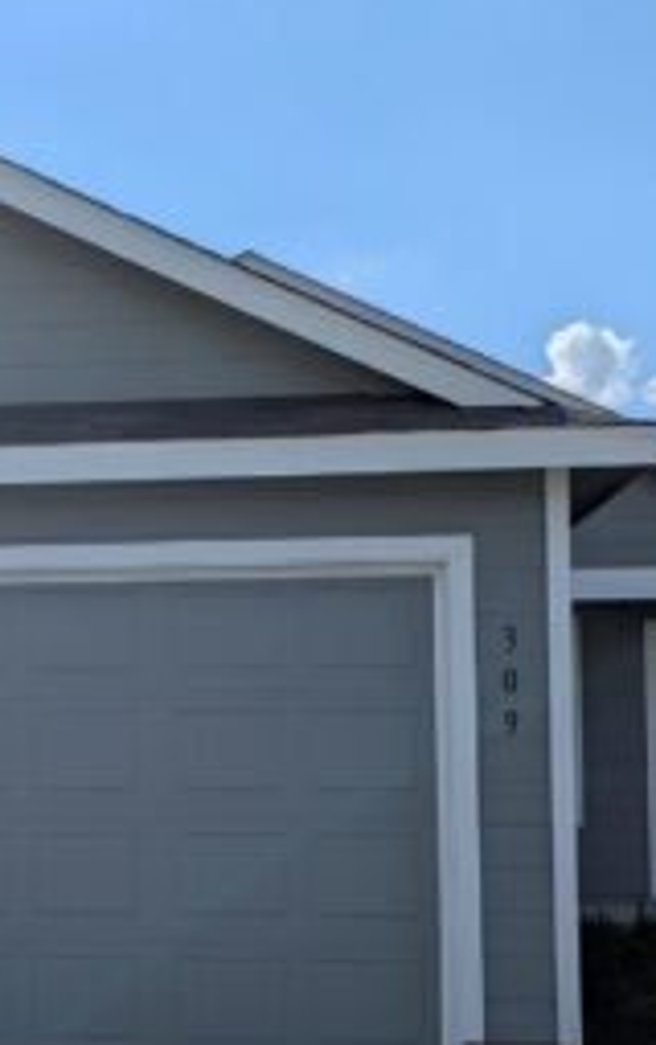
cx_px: 96
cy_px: 664
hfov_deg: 24.0
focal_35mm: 53
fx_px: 1512
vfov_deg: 37.9
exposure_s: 1/4525
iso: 38
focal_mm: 6.81
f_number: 1.85
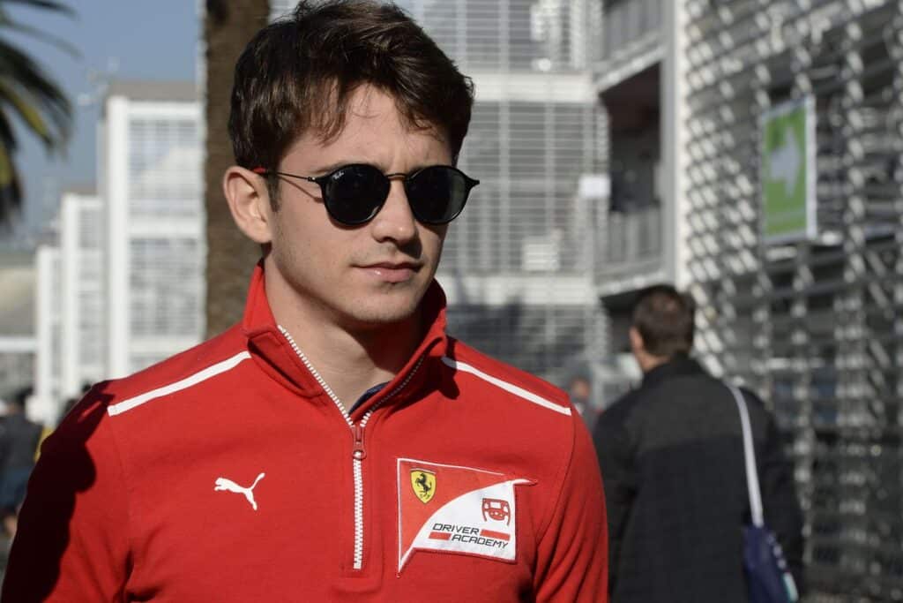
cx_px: 452
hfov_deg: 18.3
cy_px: 302
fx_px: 2810
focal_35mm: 112
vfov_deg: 12.2
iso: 400
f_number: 11
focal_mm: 112
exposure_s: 1/800
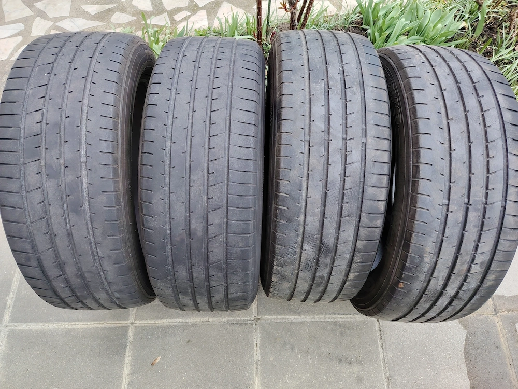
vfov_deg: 56.8
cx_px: 259
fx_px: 359
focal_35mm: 24
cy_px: 194
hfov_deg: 71.6
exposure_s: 1/107
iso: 100
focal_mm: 5.25
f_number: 1.75
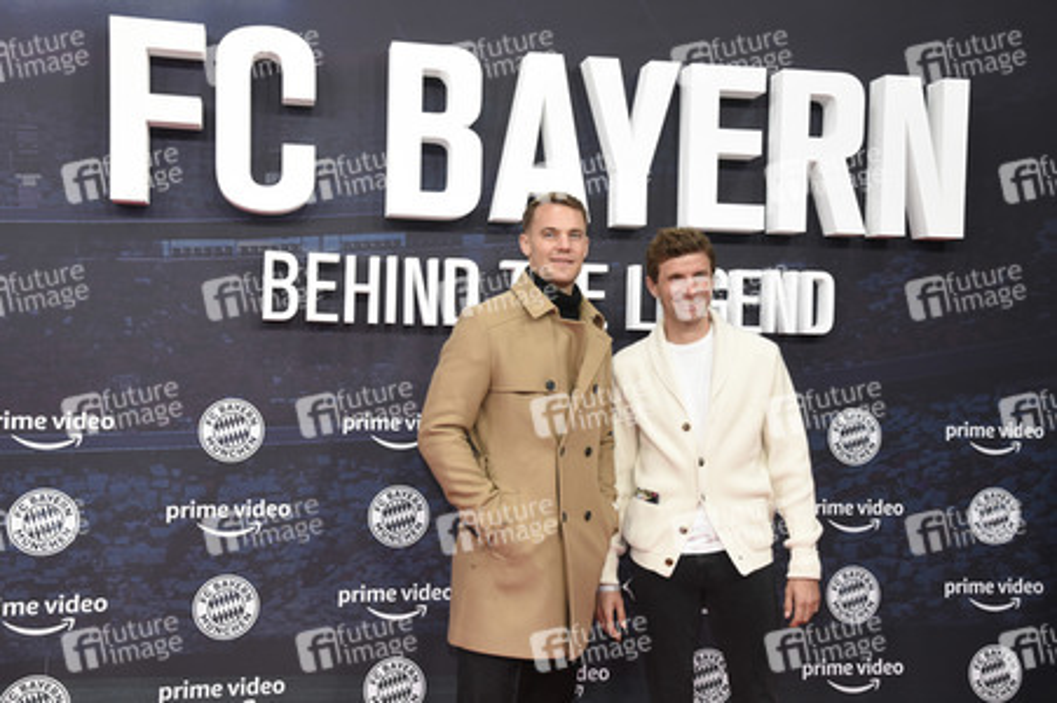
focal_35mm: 44
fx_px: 1291
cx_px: 528
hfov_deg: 44.5
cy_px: 352
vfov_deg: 30.5
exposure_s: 1/125
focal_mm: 44
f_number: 6.3
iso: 1600
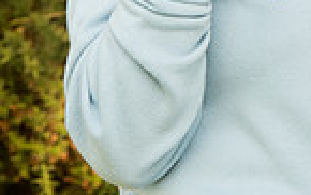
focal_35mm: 692
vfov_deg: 1.9
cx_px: 571
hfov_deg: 3.0
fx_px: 5872
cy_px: -309
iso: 400
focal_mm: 135
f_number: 7.1
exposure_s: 1/250
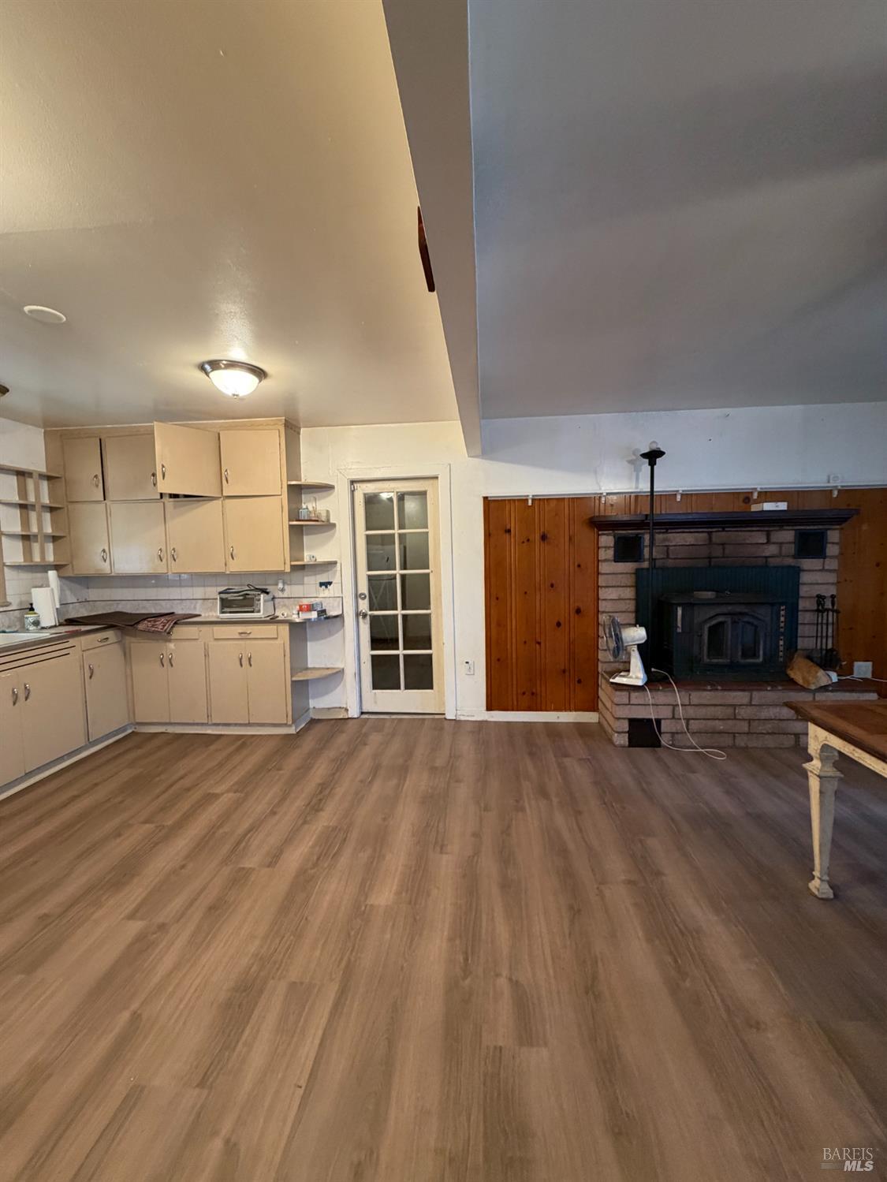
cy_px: 591
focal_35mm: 14
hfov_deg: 85.7
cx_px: 444
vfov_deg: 102.0
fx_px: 478
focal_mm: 2.22
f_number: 2.2
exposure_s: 1/60
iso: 400
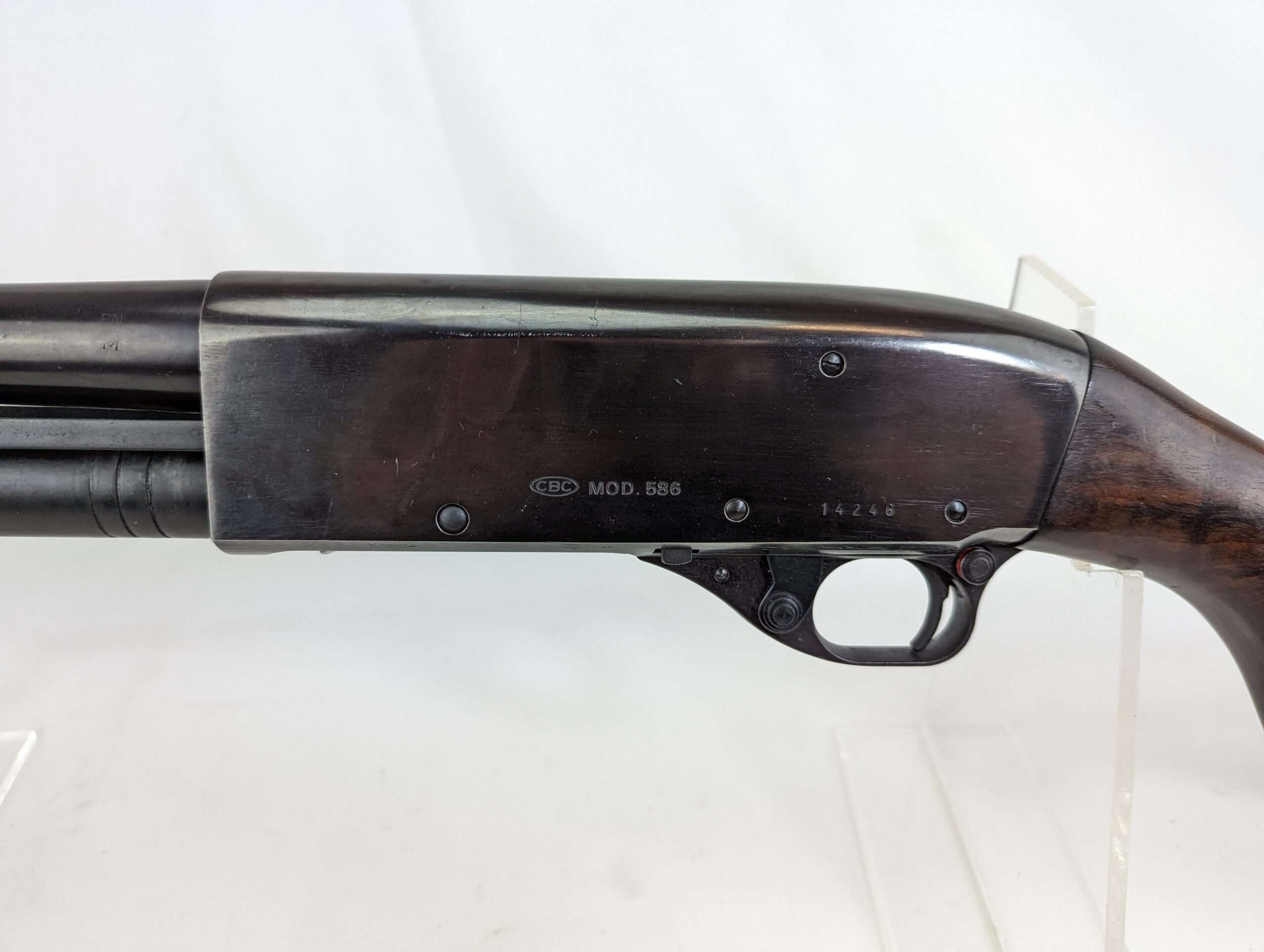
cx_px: 632
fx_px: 878
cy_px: 476
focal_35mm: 24
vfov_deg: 56.9
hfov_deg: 71.5
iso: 198
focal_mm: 6.81
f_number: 1.85
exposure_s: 1/360
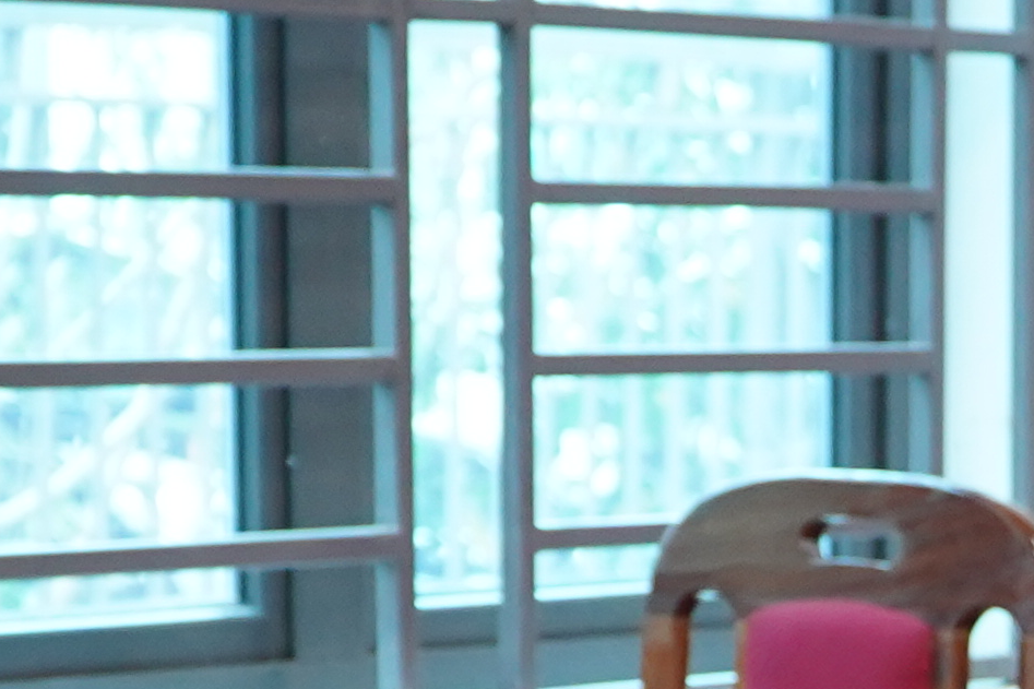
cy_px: 1221
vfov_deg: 7.2
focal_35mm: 187
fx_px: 5370
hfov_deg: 10.7
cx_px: 1429
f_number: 4
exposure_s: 1/50
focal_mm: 30
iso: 1600
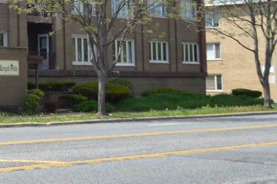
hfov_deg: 18.6
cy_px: -23
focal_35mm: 95
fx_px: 731
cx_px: -158
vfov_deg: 14.0
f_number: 7.1
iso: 100
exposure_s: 1/200
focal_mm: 20
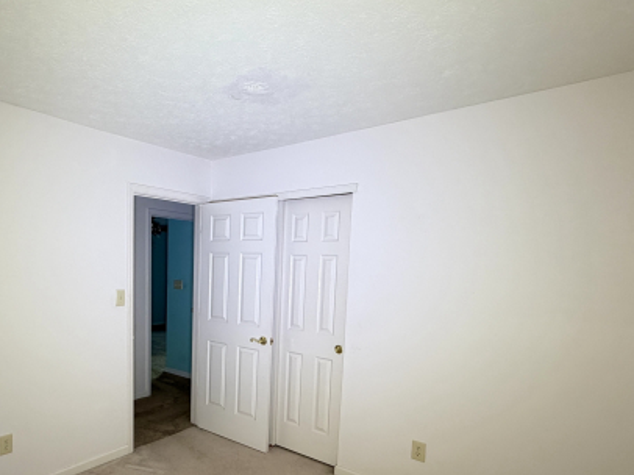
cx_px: 207
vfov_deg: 57.9
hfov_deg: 71.6
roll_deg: -0.5
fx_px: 421
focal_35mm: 23
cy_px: 305
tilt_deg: -4.8
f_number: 2.2
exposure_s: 1/121
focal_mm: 2.22
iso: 125
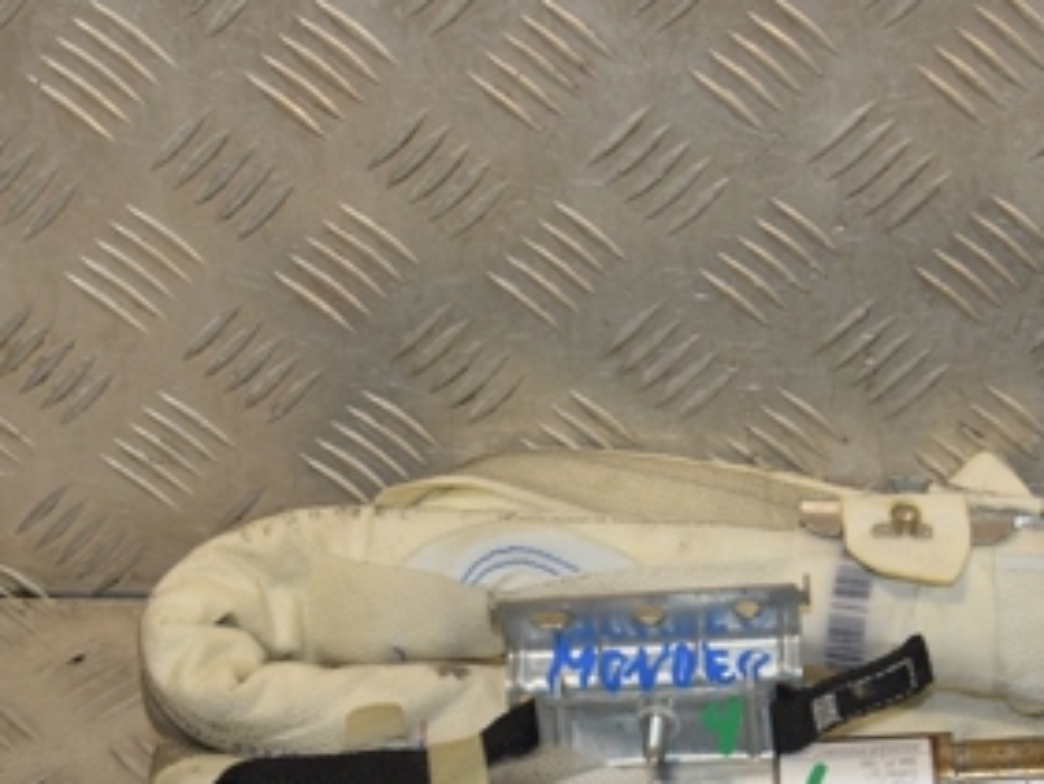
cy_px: 609
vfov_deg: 14.0
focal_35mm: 105
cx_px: 669
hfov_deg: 18.7
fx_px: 3168
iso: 800
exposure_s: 1/200
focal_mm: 32
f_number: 8
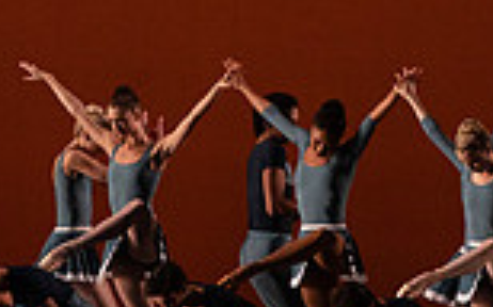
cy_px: 53
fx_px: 8445
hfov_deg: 3.3
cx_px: 339
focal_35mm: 629
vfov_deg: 2.1
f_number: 9
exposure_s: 1/400
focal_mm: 164
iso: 5000
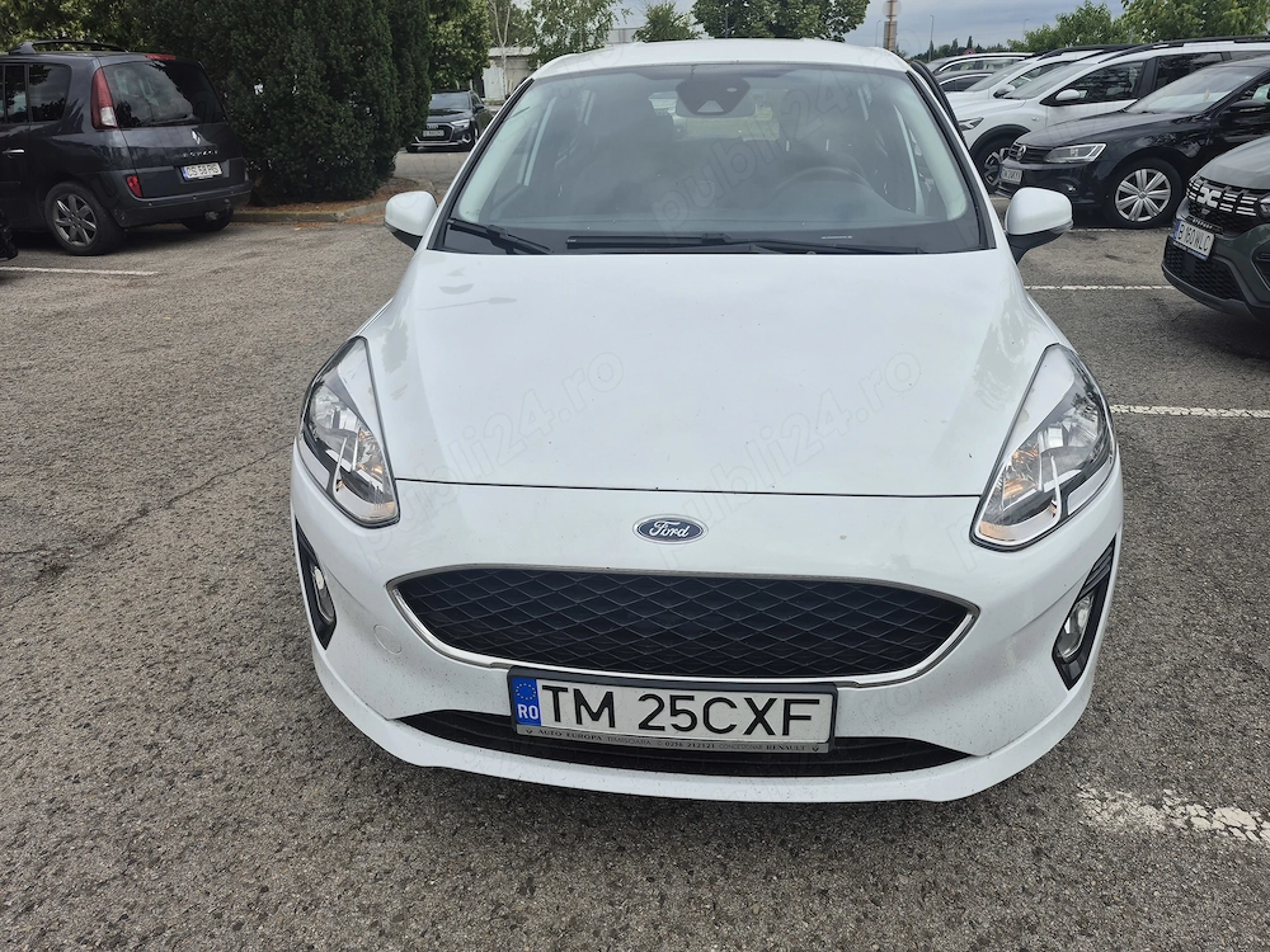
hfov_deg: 73.9
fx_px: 844
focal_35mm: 23
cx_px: 635
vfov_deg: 58.9
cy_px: 476
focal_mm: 5.4
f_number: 1.8
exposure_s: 1/2312
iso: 25
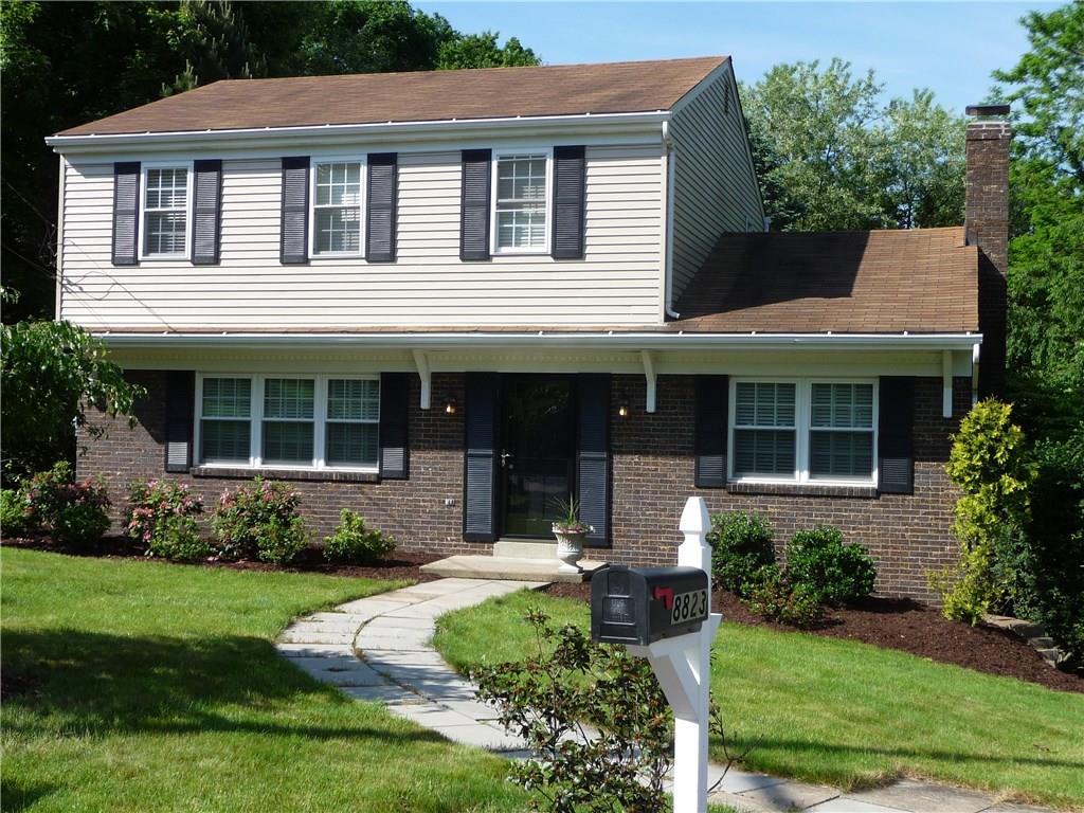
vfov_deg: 30.3
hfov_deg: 39.7
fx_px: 1503
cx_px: 542
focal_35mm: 48
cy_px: 406
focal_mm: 8
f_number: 4.2
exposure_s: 1/500
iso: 100
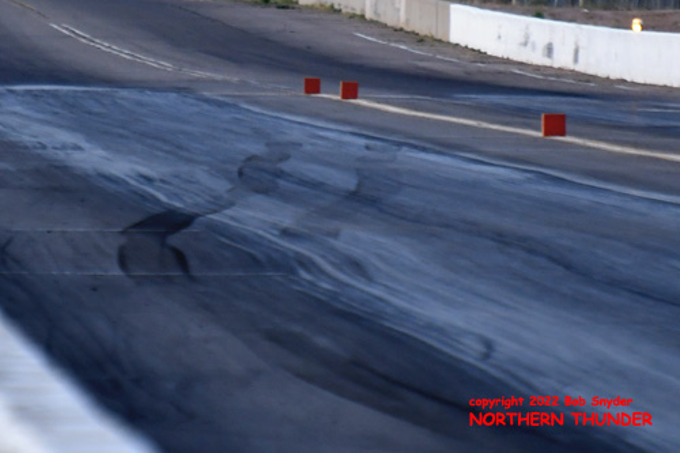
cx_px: 340
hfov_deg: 4.6
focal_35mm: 450
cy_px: 226
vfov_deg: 3.1
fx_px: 8497
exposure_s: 1/800
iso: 500
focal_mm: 300
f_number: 5.6
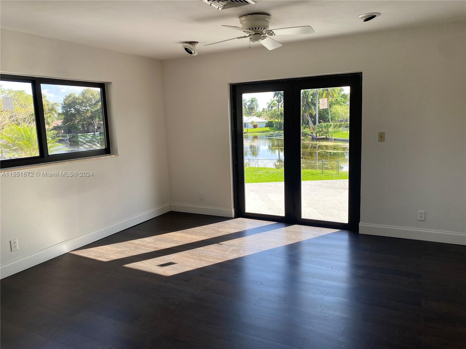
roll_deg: +2.0
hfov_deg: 67.3
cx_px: 233
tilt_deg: -8.5
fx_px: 350
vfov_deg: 53.1
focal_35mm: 26
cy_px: 174
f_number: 1.8
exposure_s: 1/122
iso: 50
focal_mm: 4.25
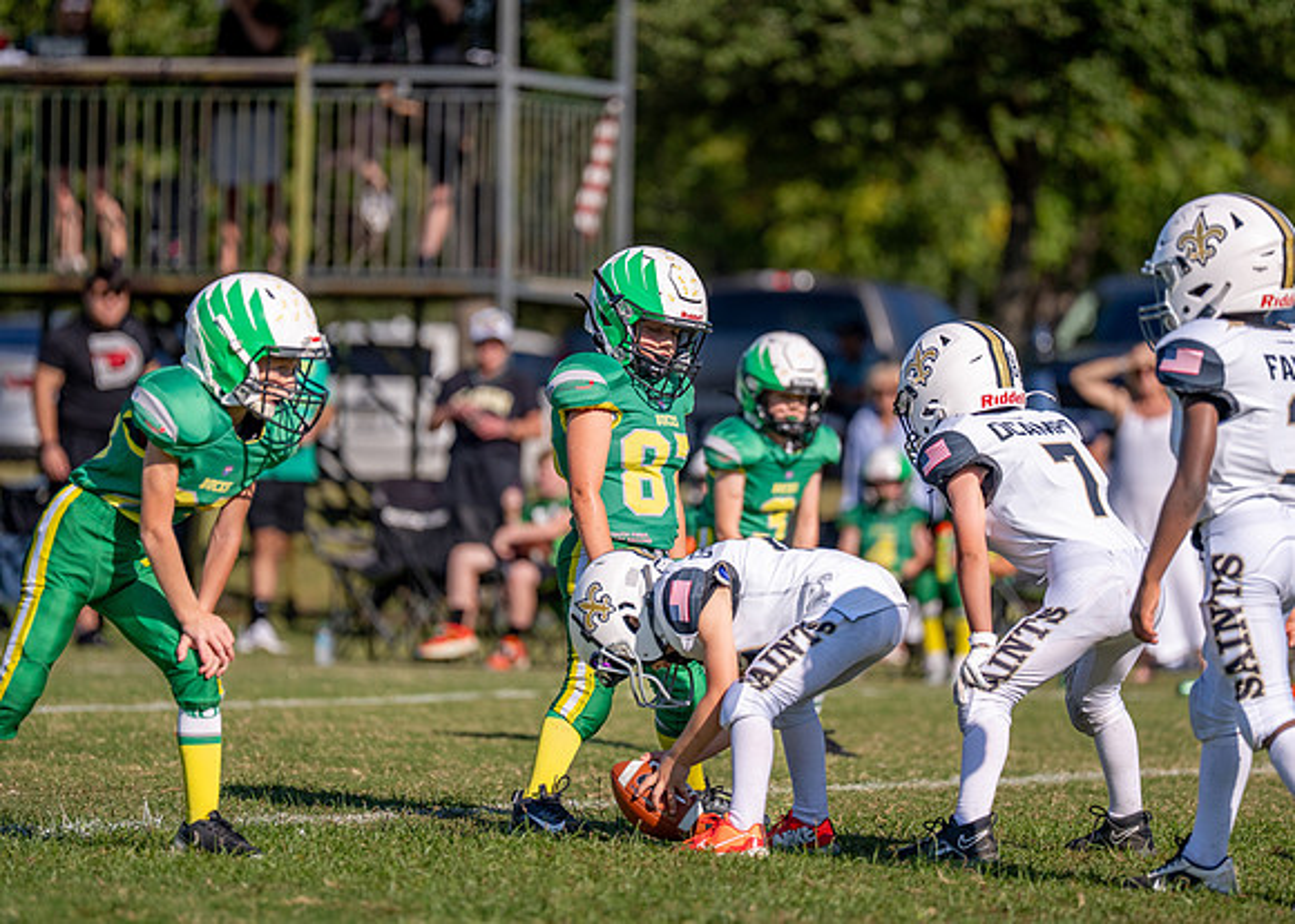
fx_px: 9030
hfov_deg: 8.2
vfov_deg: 5.9
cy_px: 401
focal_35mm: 246
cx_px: 678
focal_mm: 200
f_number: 2.8
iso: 250
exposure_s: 1/8000
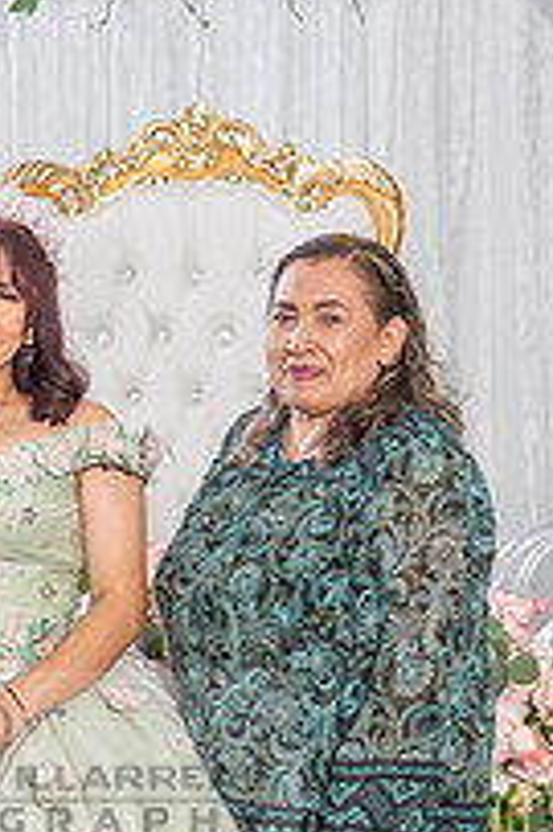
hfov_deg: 11.2
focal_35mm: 120
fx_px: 2770
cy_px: 766
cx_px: -106
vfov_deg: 16.8
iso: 400
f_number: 3.5
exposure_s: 1/160
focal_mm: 36
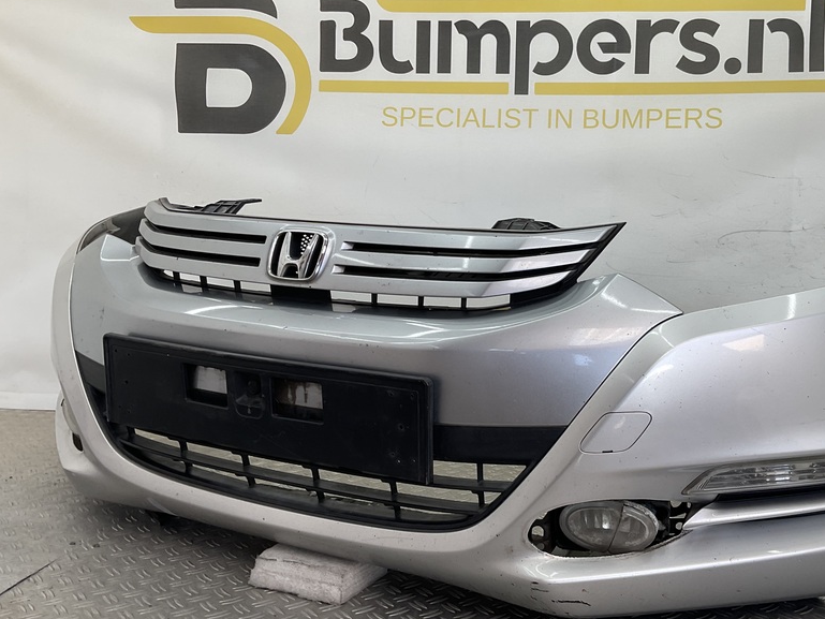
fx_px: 906
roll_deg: -2.6
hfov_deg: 48.5
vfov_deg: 37.7
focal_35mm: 38
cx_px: 521
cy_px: 329
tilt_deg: -8.3
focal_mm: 3
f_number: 1.8
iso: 16
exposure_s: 1/130
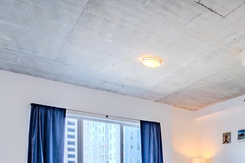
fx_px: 252
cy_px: 180
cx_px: 225
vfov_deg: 31.8
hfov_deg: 46.3
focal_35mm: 37
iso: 160
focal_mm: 16
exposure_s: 1/320
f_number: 6.3
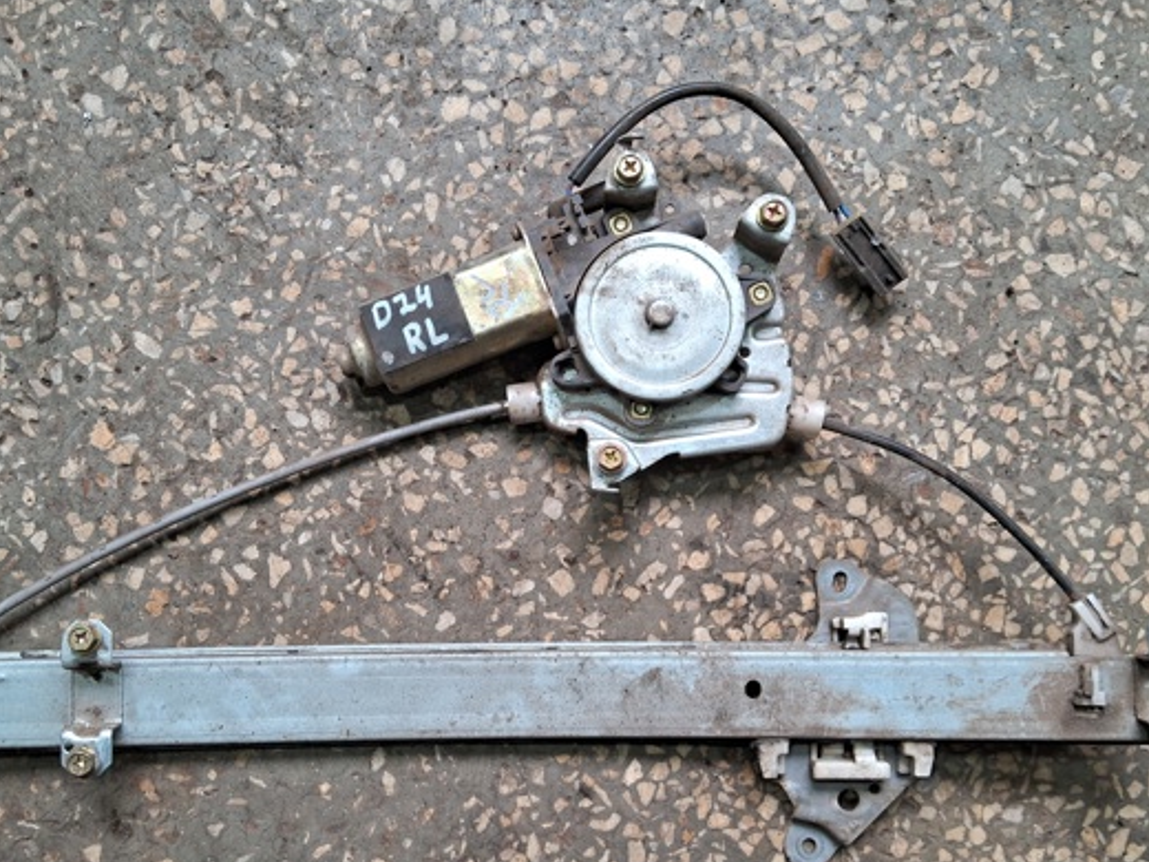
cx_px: 552
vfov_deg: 44.0
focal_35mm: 32
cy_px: 507
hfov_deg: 56.8
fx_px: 1062
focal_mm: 3.98
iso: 200
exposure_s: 1/40
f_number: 1.8
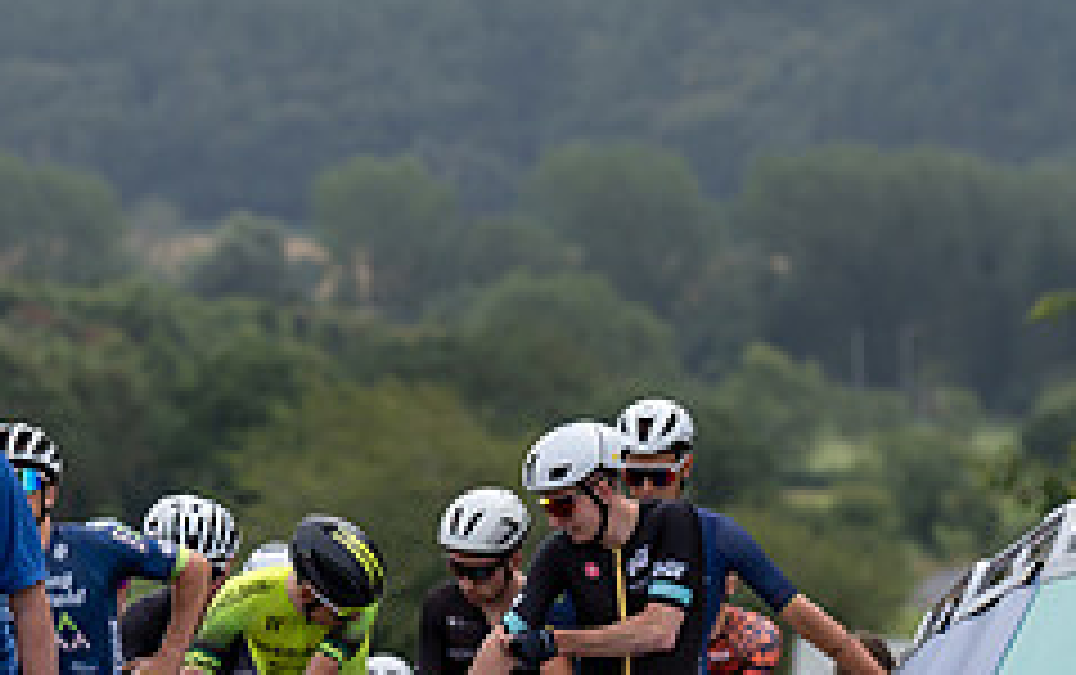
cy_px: 380
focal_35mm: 321
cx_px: 95
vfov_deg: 4.1
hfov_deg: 6.5
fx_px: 9424
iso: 100
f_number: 3.5
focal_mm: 130
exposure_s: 1/800
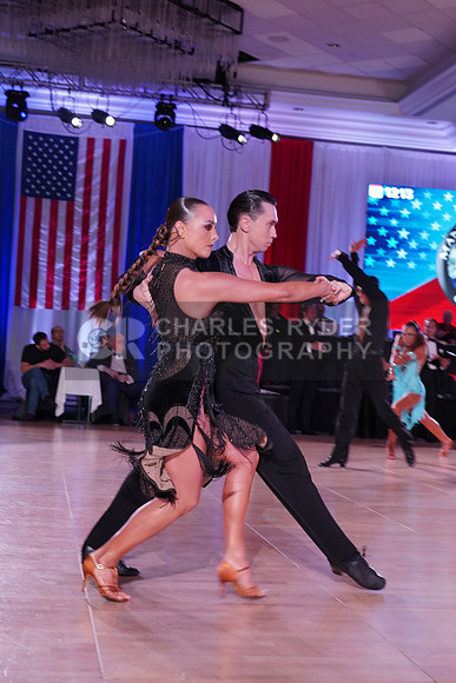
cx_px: 228
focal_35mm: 54
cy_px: 342
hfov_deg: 25.1
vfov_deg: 36.9
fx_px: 1025
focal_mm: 54
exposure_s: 1/200
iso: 2000
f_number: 5
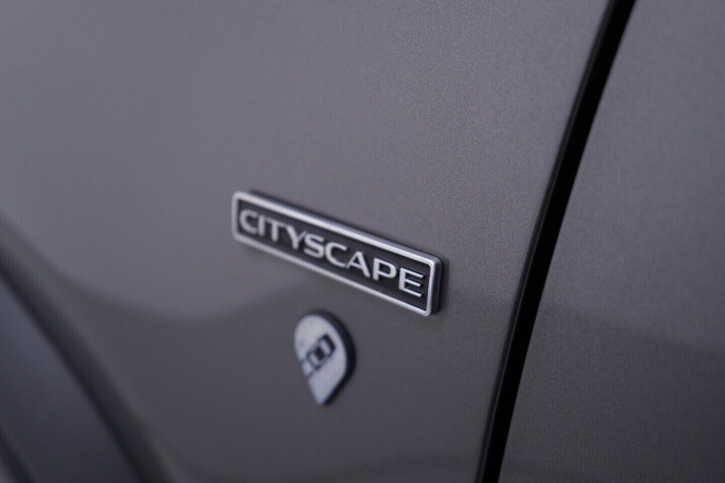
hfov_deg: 53.1
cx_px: 362
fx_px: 725
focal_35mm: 36
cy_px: 242
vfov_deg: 36.9
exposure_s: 1/60
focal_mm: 24
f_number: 3.5
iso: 125
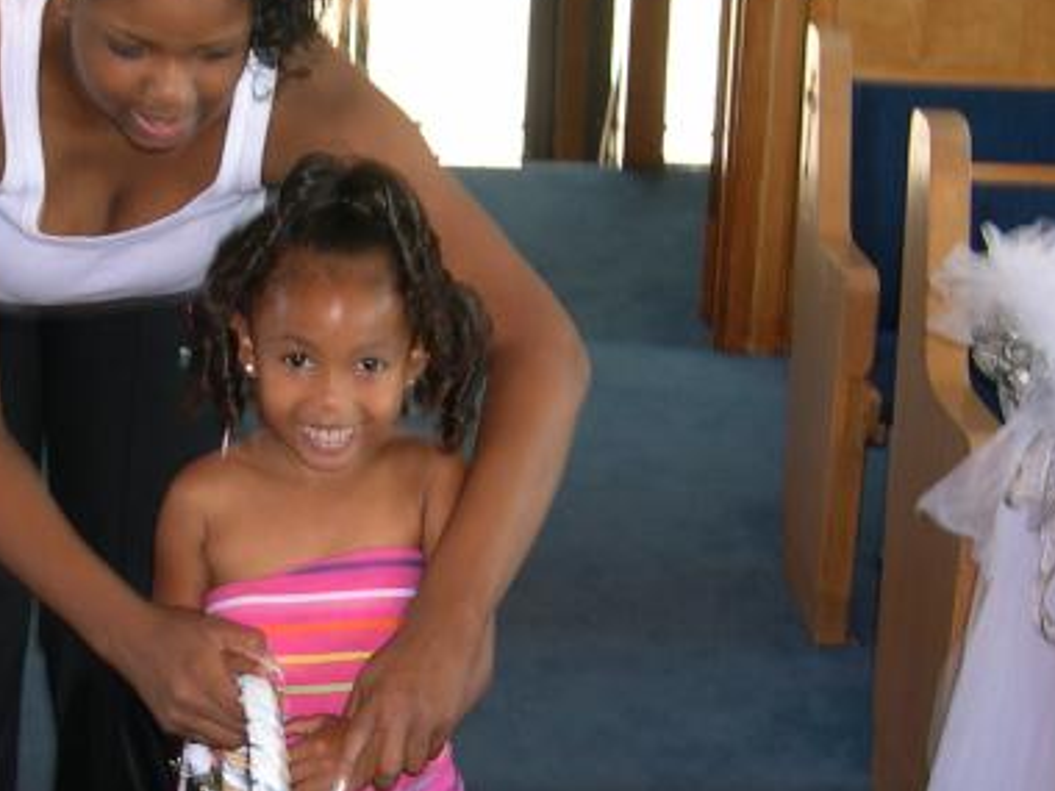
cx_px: 242
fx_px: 2438
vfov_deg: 18.4
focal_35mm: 80
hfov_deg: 24.1
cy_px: 391
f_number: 2.8
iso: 100
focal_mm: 8
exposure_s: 1/30
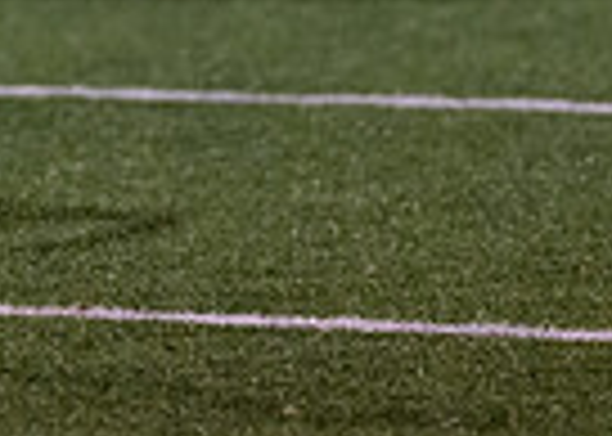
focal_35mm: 1224
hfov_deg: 1.6
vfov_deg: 1.2
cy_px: -472
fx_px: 21264
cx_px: -272
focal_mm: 200
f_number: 2.8
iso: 2500
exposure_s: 1/1000
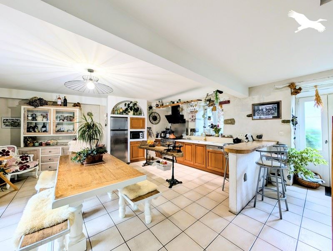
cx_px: 166
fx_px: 116
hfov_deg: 110.4
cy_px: 126
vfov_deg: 94.7
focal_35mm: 12
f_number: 1.7
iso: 52
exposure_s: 1/46.6
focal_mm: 2.02
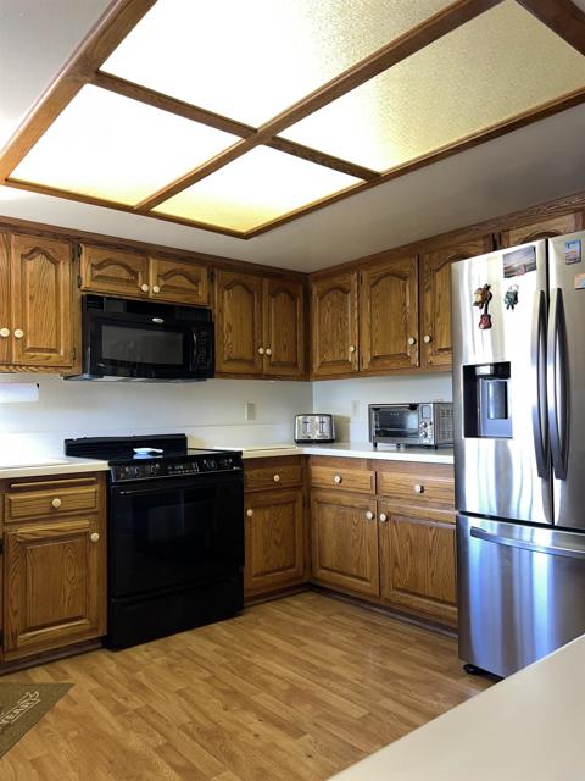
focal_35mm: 26
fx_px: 586
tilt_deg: +2.7
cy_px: 390
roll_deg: -0.1
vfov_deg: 67.3
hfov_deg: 53.1
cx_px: 292
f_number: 1.5
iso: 40
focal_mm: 5.7
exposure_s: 1/17
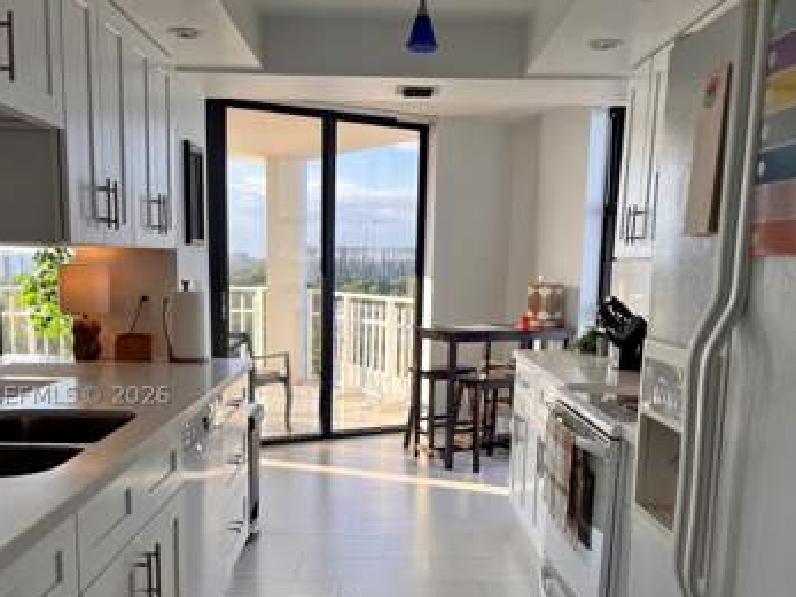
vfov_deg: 39.2
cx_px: 381
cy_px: 395
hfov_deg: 51.4
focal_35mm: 36
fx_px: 828
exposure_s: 1/338
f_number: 1.6
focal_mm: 5.1
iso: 50
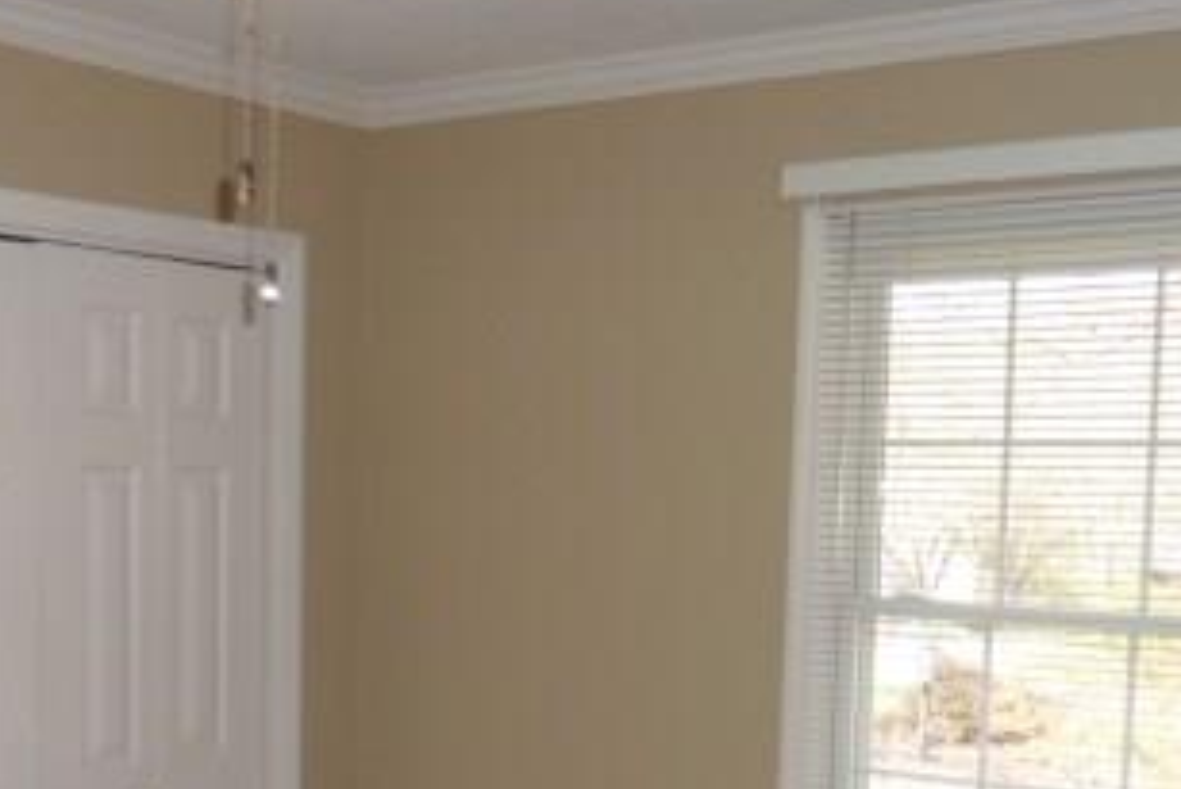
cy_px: 681
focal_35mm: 52
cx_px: 512
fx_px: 1707
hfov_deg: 38.1
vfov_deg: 25.4
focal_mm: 4.3
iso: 160
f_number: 3.3
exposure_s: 1/60
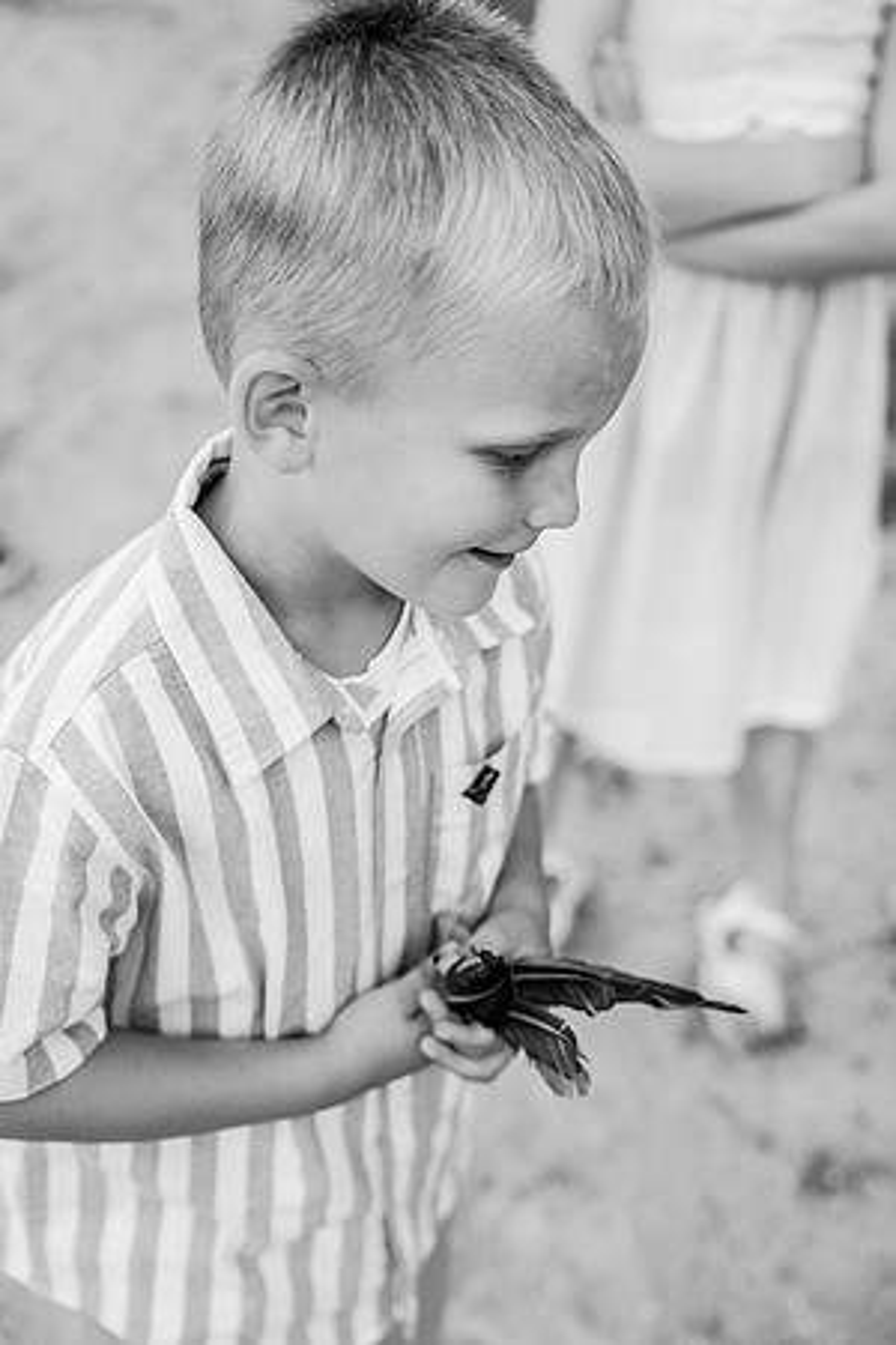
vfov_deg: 41.1
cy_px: 672
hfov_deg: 28.1
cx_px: 448
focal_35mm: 48
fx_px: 1792
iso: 400
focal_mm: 48
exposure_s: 1/400
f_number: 3.2
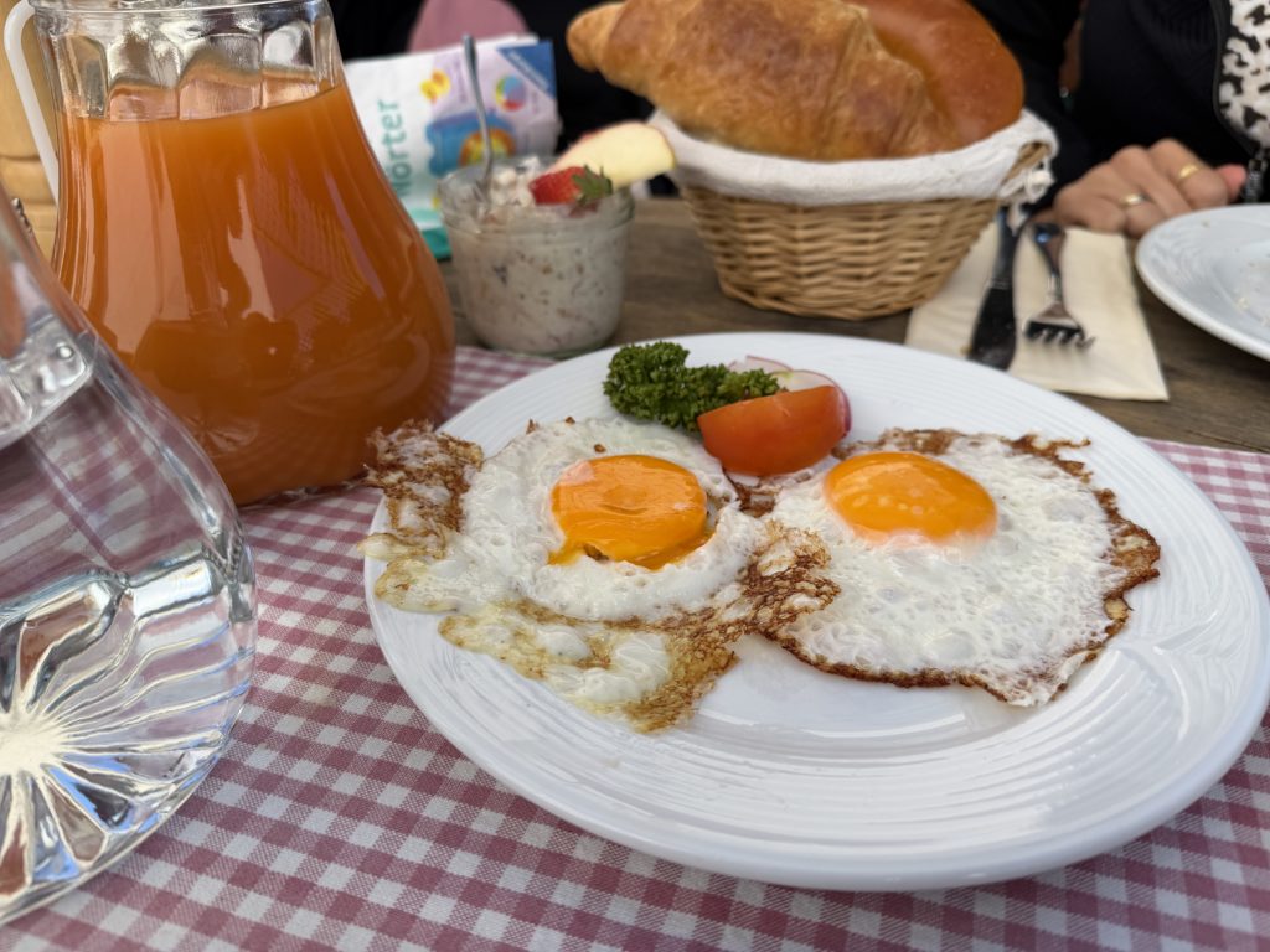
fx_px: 881
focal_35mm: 24
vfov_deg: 56.8
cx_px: 635
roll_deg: +0.4
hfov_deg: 71.6
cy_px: 476
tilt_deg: -32.9
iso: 80
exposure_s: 1/1727
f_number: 1.78
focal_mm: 6.76
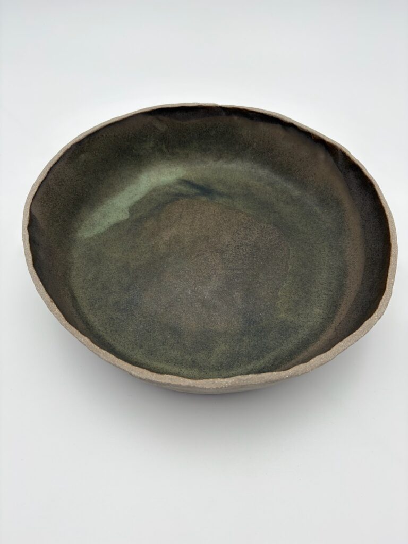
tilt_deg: -53.0
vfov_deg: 67.3
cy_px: 272
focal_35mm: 26
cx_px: 204
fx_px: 409
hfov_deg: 53.1
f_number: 1.6
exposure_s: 1/136
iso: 32
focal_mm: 5.96
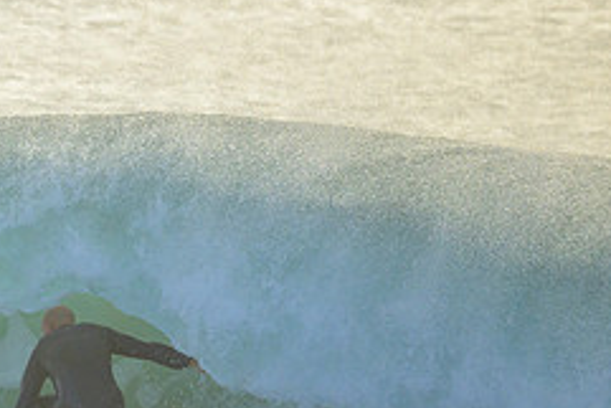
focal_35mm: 1928
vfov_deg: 0.7
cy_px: 414
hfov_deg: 1.1
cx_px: -117
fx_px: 32741
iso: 1400
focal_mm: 800
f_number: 6.3
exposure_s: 1/2500
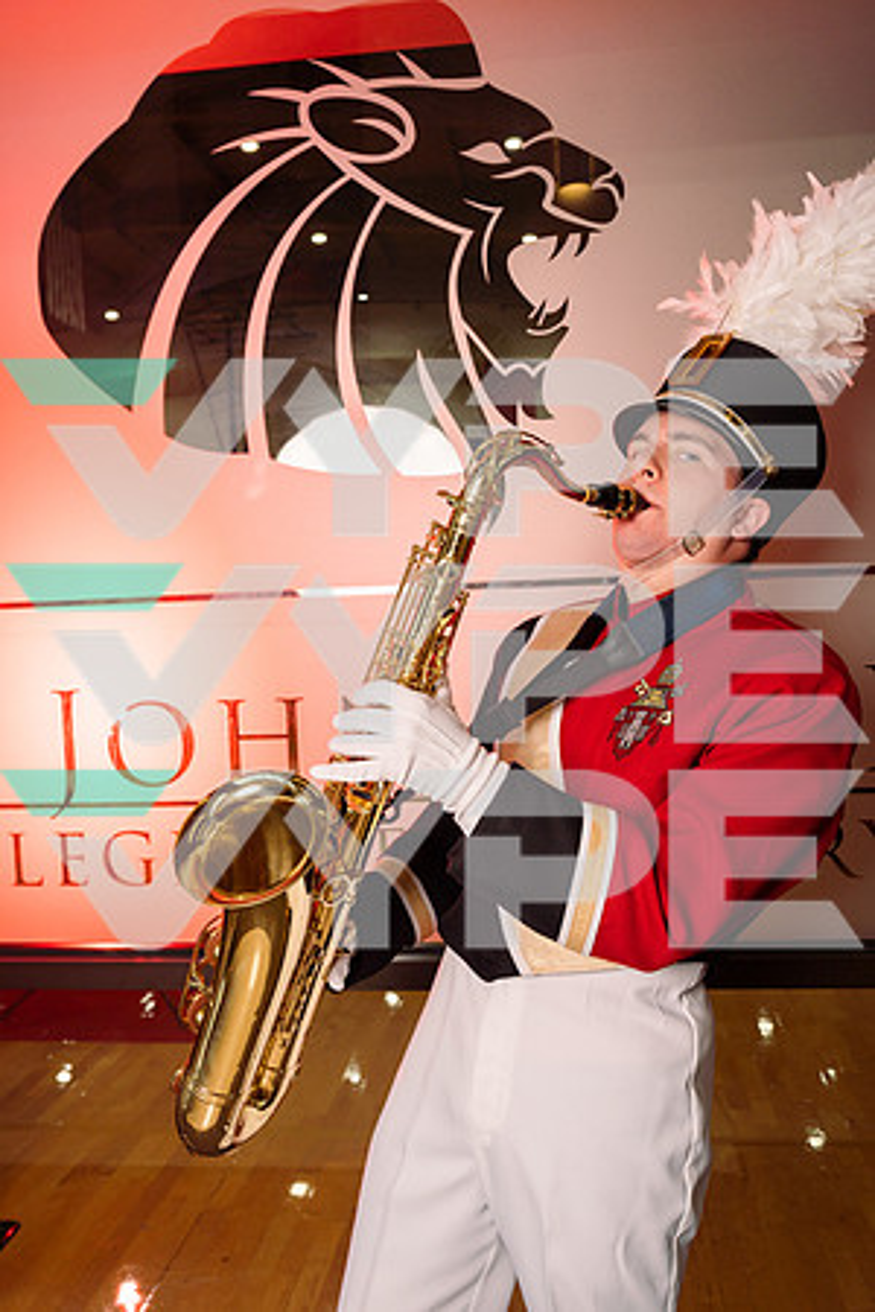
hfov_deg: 40.0
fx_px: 1203
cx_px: 438
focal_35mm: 33
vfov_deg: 57.2
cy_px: 656
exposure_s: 1/320
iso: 250
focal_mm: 33
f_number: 7.1
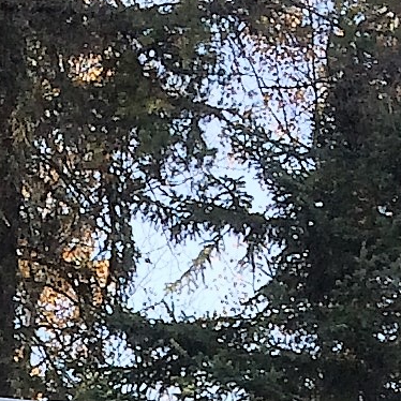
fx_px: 2936
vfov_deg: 7.1
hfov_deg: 7.8
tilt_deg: -0.4
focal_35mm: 224
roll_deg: -1.5
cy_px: 1110
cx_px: -54
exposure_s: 1/526
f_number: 2.2
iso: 32
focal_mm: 4.15
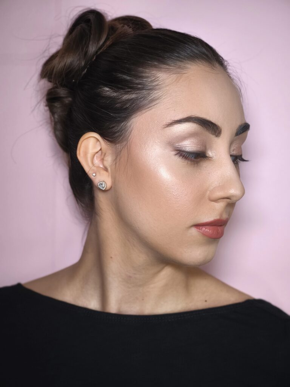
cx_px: 145
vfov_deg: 38.2
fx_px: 559
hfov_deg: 29.1
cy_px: 194
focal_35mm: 50
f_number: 1.9
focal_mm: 7.1
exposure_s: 1/100
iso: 400
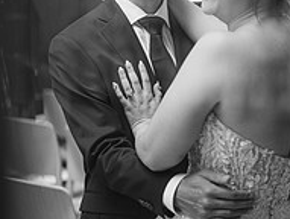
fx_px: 948
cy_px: 65
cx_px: 126
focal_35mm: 113
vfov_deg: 13.1
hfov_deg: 17.4
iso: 80
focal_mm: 50
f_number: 1.8
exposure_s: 1/160
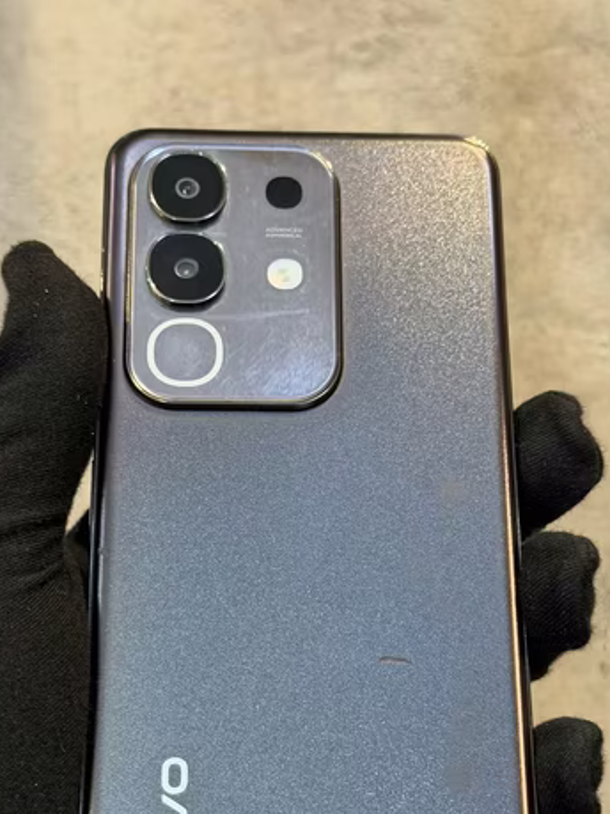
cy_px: 537
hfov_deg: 21.9
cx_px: 321
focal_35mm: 67
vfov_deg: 28.8
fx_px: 1575
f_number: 1.78
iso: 160
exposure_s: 1/50
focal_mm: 6.76
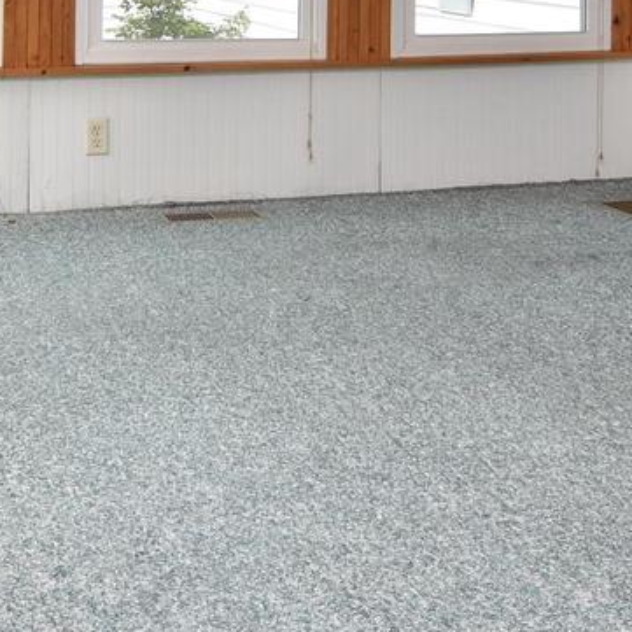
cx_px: 212
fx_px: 1260
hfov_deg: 28.0
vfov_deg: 25.9
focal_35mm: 61
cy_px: -75
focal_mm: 12
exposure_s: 1/160
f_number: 14
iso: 800
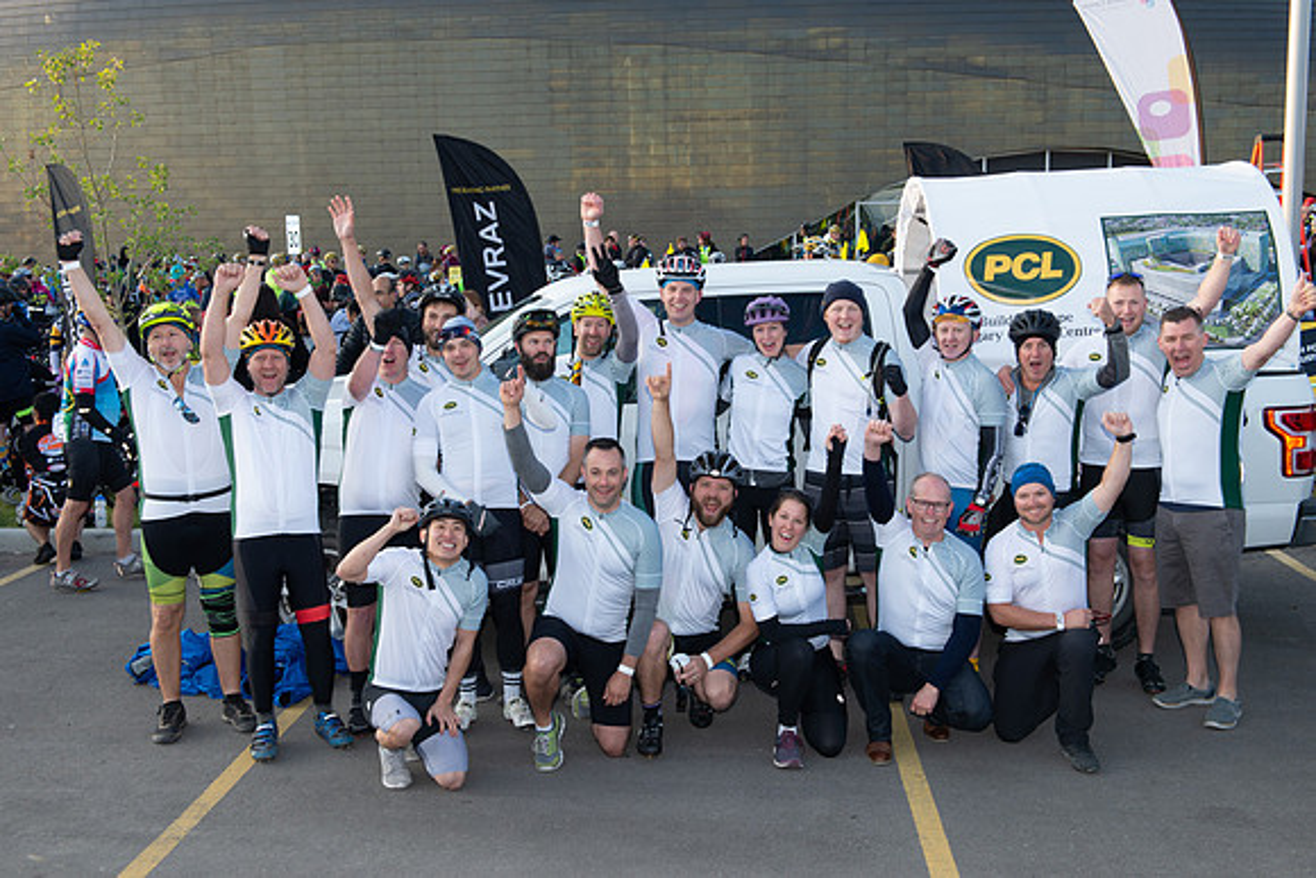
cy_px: 439
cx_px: 658
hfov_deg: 46.4
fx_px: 1536
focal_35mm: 42
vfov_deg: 31.9
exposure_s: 1/100
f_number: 8
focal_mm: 42
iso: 400
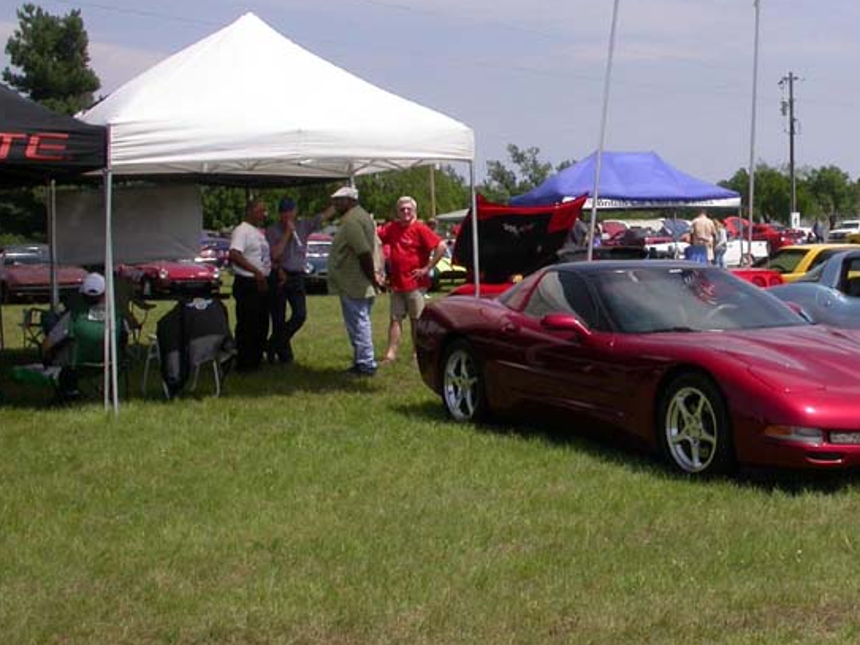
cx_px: 626
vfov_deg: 25.9
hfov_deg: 33.8
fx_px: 1391
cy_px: 214
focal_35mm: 56
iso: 100
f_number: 7.5
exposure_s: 1/398
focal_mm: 7.85
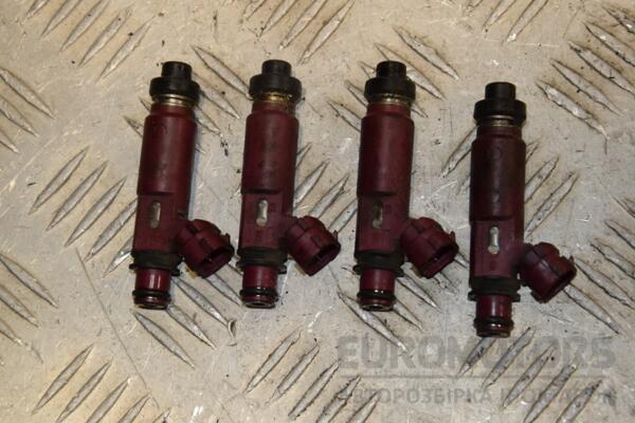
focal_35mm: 105
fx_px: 1852
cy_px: 212
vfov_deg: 13.0
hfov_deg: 19.5
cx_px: 318
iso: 800
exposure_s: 1/200
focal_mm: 70
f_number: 8
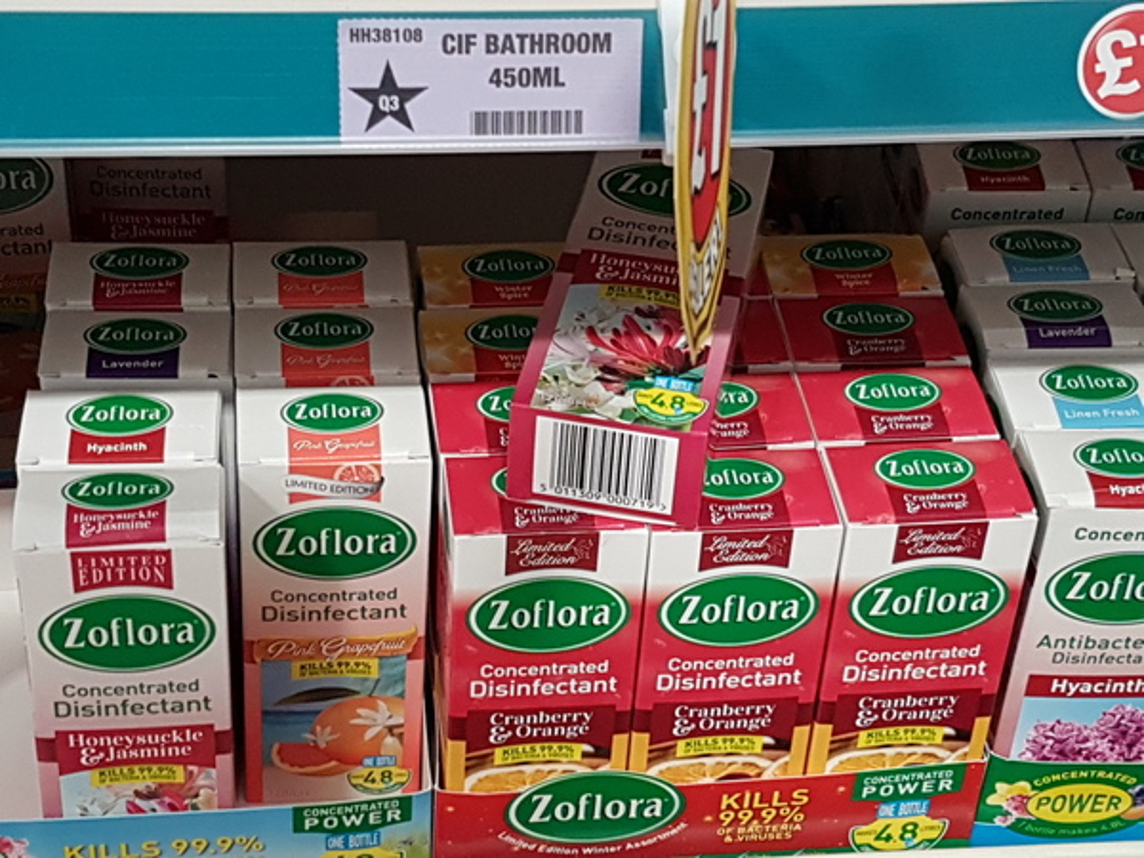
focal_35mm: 26
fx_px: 859
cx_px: 572
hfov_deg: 67.3
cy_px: 429
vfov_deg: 53.1
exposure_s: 1/50
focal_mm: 4.2
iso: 160
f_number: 1.7
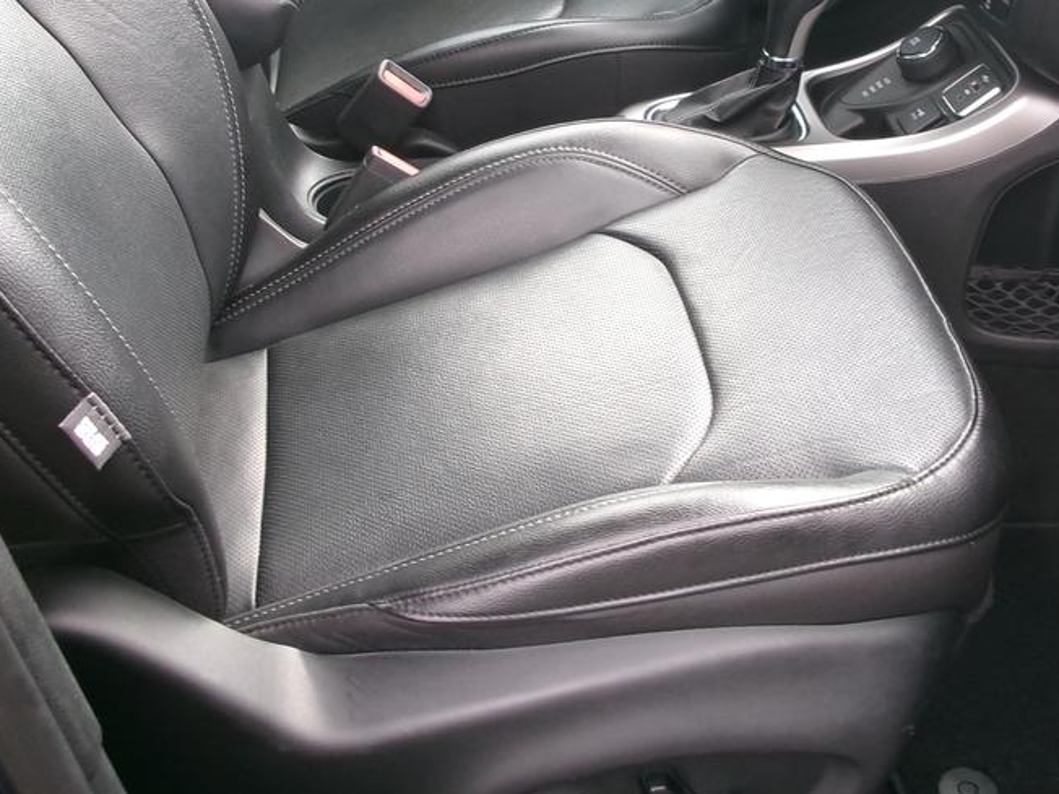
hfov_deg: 34.8
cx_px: 642
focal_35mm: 55
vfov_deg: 26.3
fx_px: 1683
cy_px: 232
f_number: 3.9
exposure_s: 1/34
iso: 124
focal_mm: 5.1
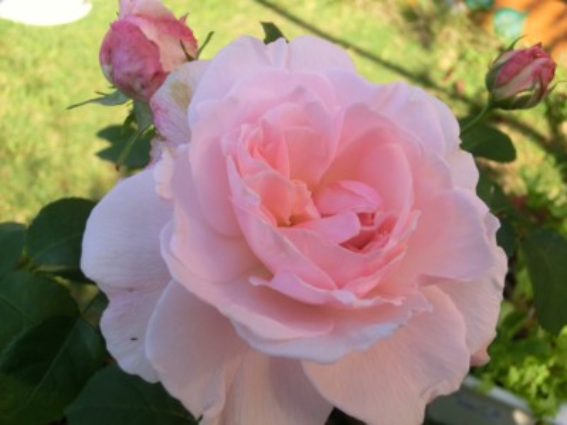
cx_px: 284
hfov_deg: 44.8
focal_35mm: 42
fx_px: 688
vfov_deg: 34.3
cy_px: 212
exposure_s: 1/320
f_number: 4
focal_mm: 7.38
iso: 80
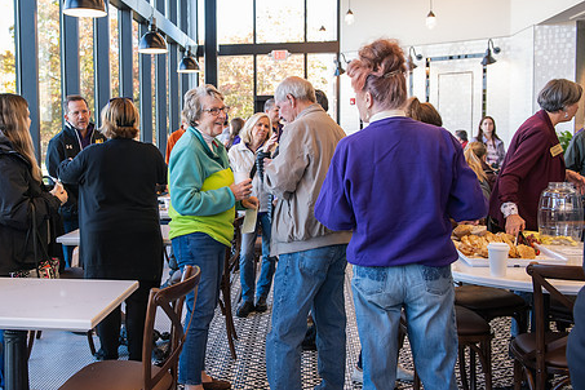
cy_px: 174
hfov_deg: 47.0
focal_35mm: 41
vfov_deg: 32.6
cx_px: 217
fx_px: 666
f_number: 3.5
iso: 1000
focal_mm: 32
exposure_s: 1/200
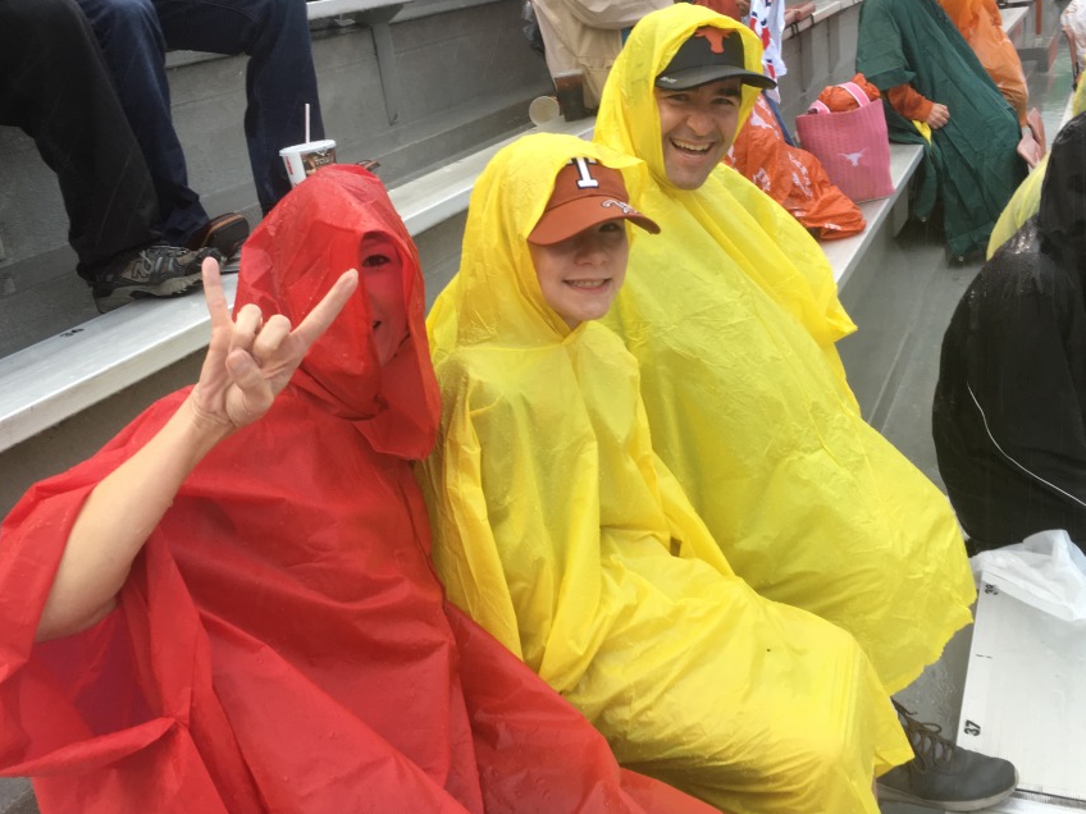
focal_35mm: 35
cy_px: 353
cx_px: 520
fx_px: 1098
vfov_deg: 40.6
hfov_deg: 52.6
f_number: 2.2
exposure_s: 1/120
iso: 40
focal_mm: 4.15
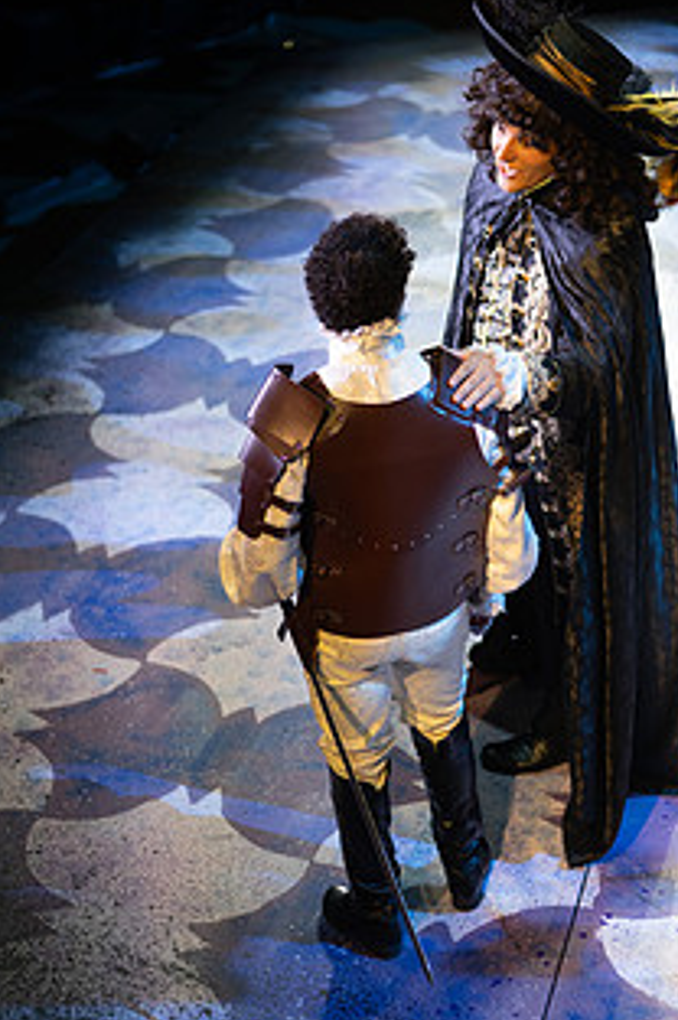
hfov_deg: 18.9
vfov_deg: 28.1
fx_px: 2038
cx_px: 372
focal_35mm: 72
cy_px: 502
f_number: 1.8
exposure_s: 1/500
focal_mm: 50
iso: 800
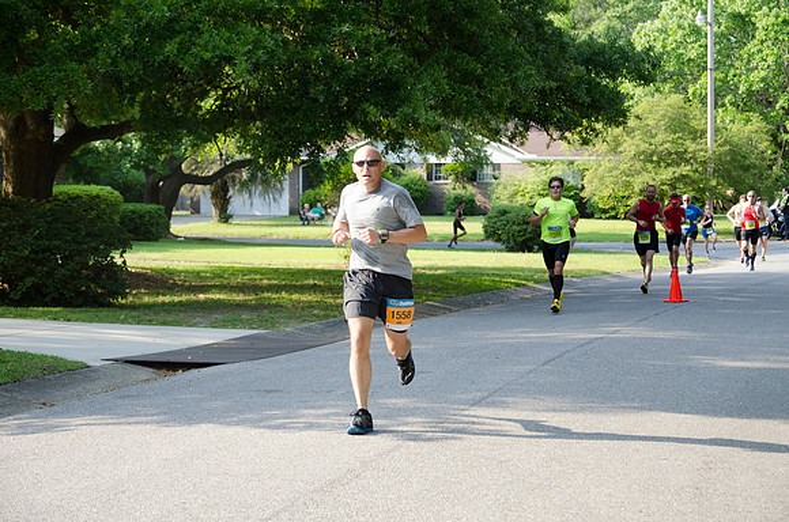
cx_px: 394
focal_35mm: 87
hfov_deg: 23.4
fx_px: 1903
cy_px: 261
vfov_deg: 15.6
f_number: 5
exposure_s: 1/640
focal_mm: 58
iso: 800
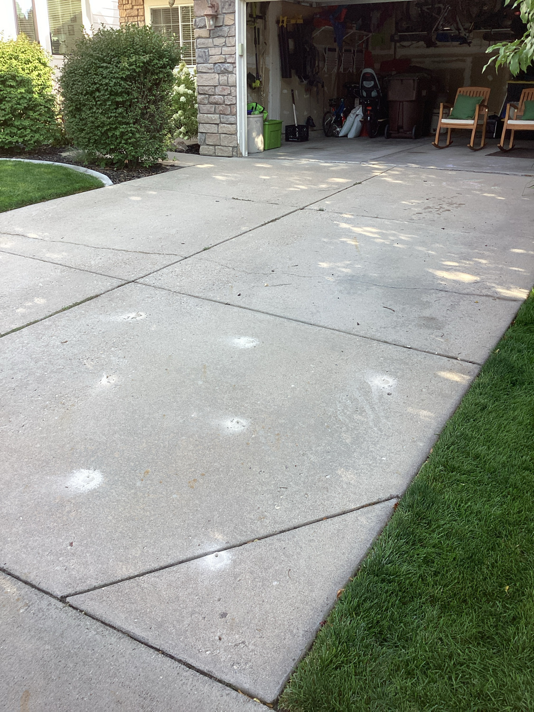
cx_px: 267
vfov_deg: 58.4
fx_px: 638
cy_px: 356
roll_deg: -0.2
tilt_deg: -22.5
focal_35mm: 31
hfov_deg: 45.4
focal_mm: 3.3
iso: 25
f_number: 2.4
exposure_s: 1/166
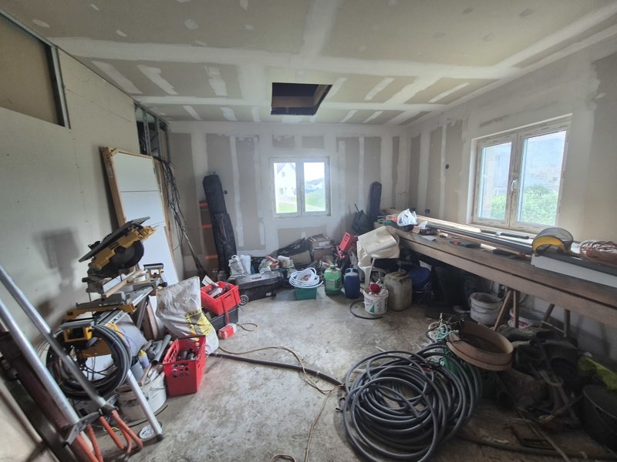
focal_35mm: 13
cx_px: 308
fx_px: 232
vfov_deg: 89.9
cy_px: 231
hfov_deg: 106.2
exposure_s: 1/50
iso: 100
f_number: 2.2
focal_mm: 2.2
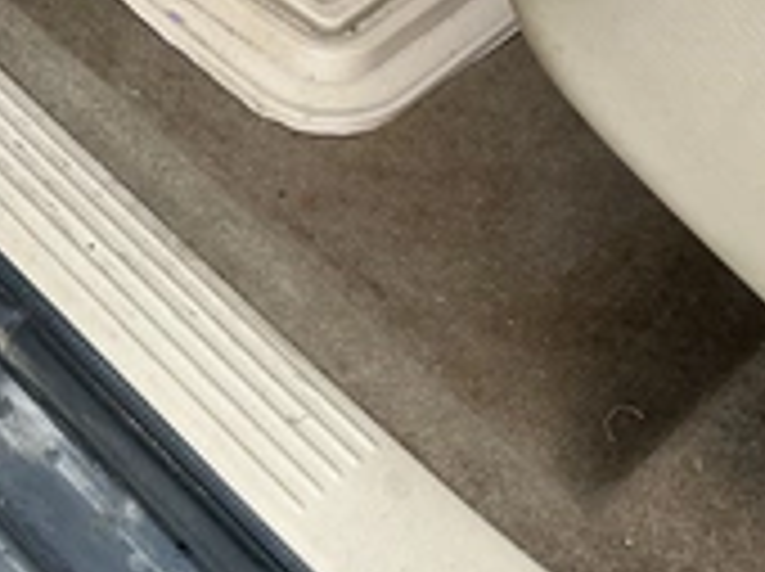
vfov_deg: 22.2
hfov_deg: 28.5
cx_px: 108
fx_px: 1457
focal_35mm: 66
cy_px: 293
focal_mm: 3
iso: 20
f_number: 1.8
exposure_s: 1/122
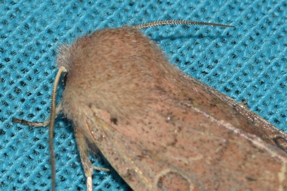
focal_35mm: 210
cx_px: 144
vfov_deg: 6.5
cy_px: 96
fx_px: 1674
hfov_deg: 9.8
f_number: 13
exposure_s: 1/160
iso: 100
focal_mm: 140
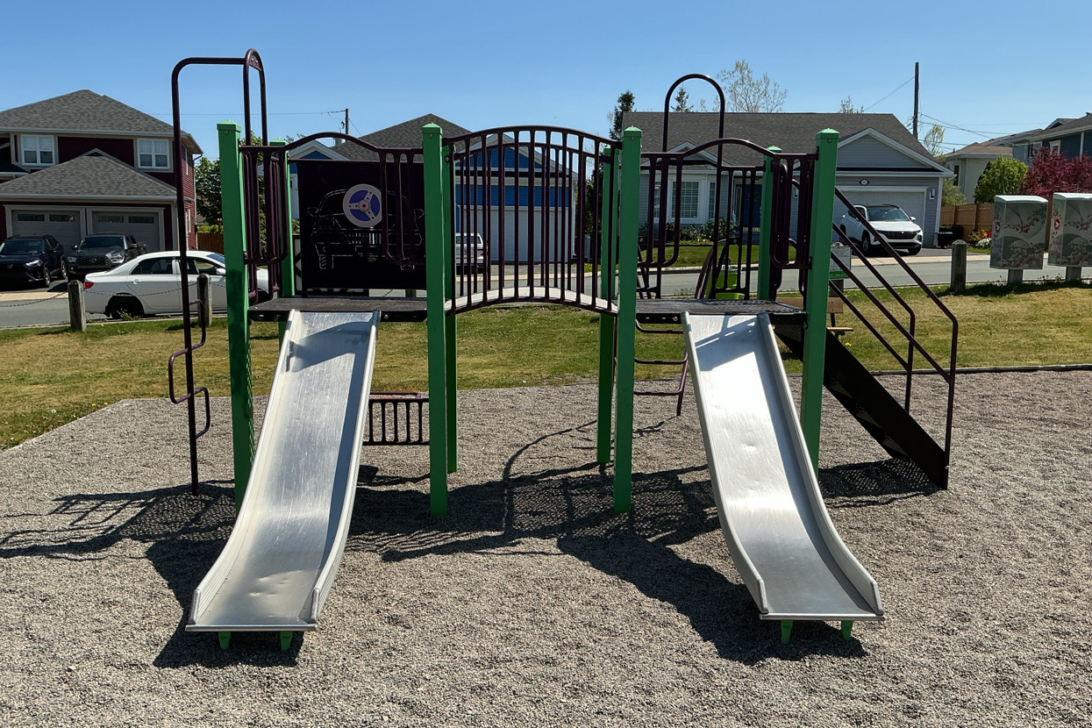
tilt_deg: -6.9
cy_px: 366
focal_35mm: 31
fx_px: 940
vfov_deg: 42.3
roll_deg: -0.8
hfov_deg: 60.3
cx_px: 557
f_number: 1.8
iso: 25
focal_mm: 3
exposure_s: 1/2227
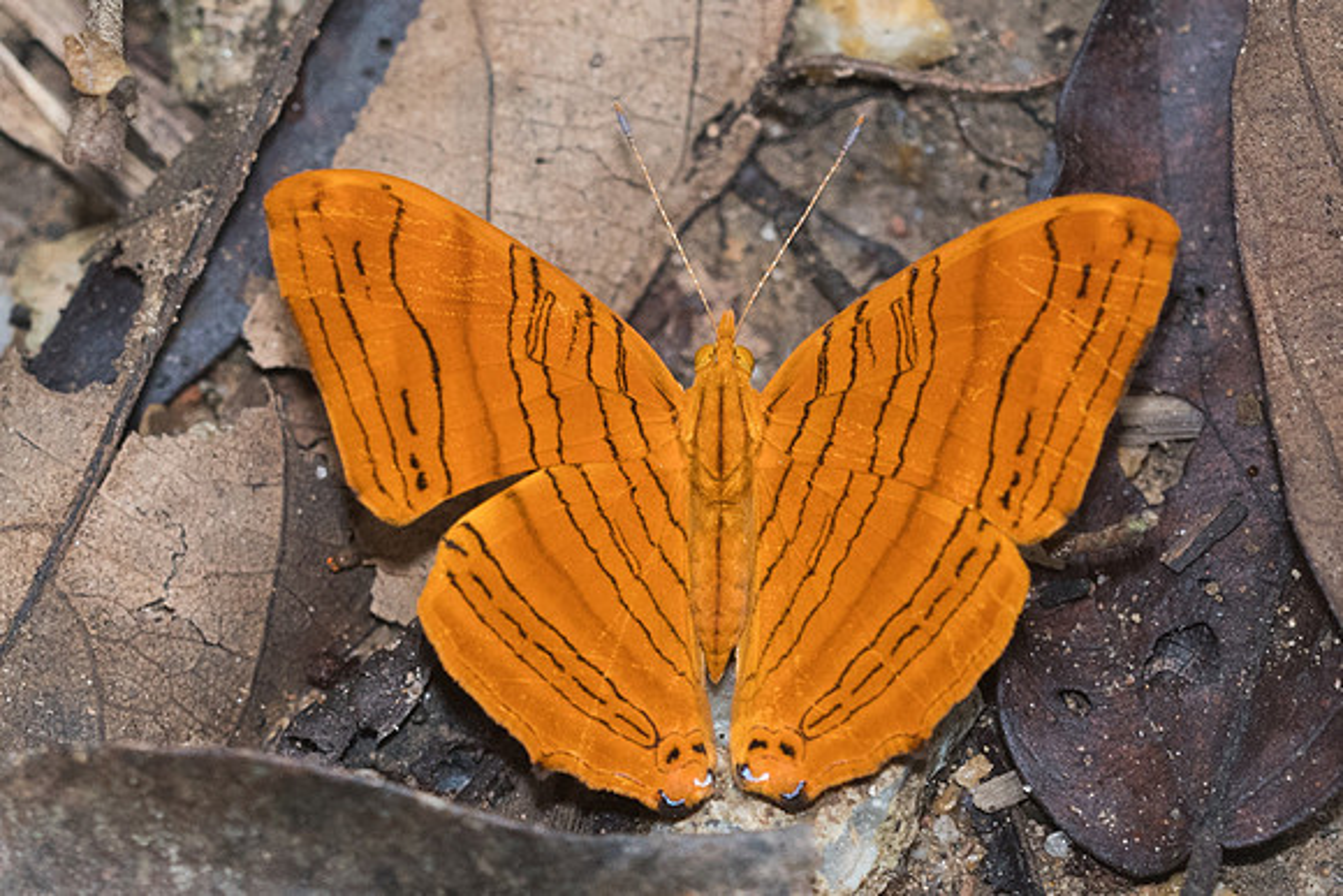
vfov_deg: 2.4
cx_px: 764
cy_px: 407
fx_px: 21348
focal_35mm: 572
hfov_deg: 3.6
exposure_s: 1/250
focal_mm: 150
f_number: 5.6
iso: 800
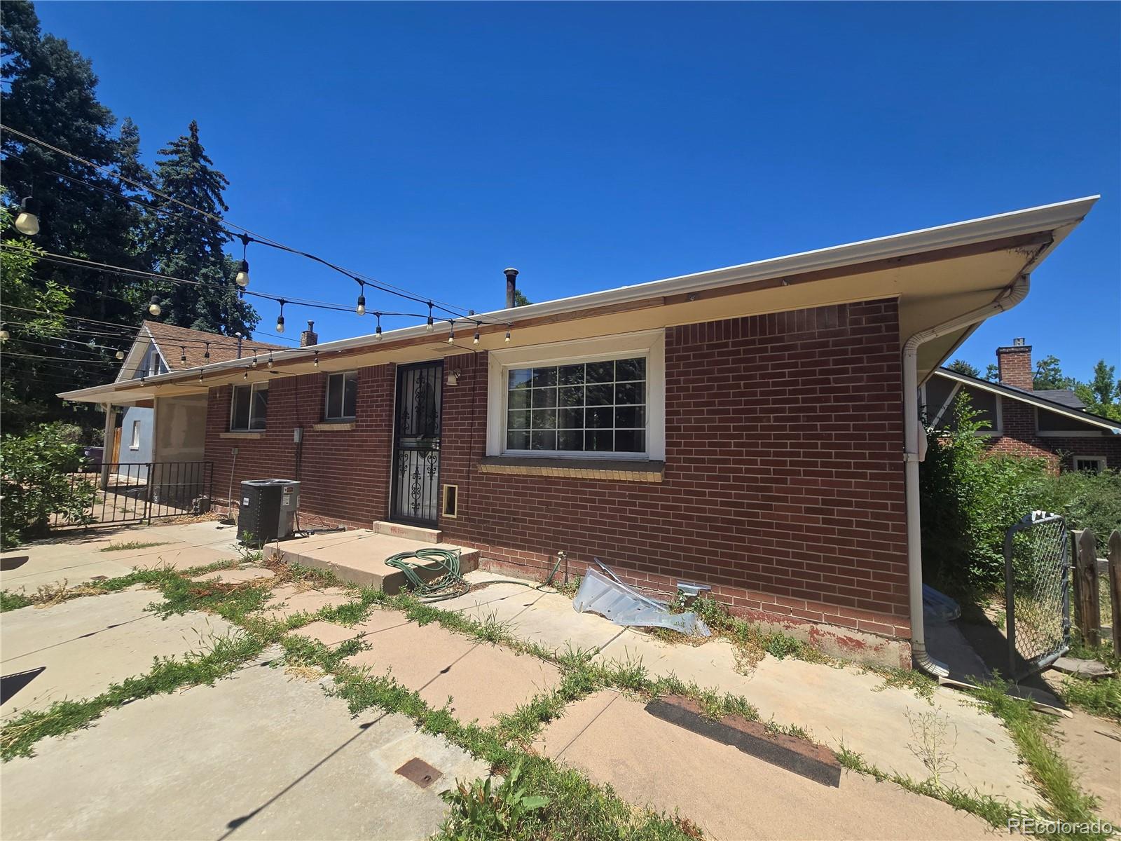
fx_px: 421
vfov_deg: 89.9
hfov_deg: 106.2
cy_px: 420
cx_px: 560
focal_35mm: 13
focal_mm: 2.2
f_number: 2.2
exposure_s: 1/2049
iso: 50
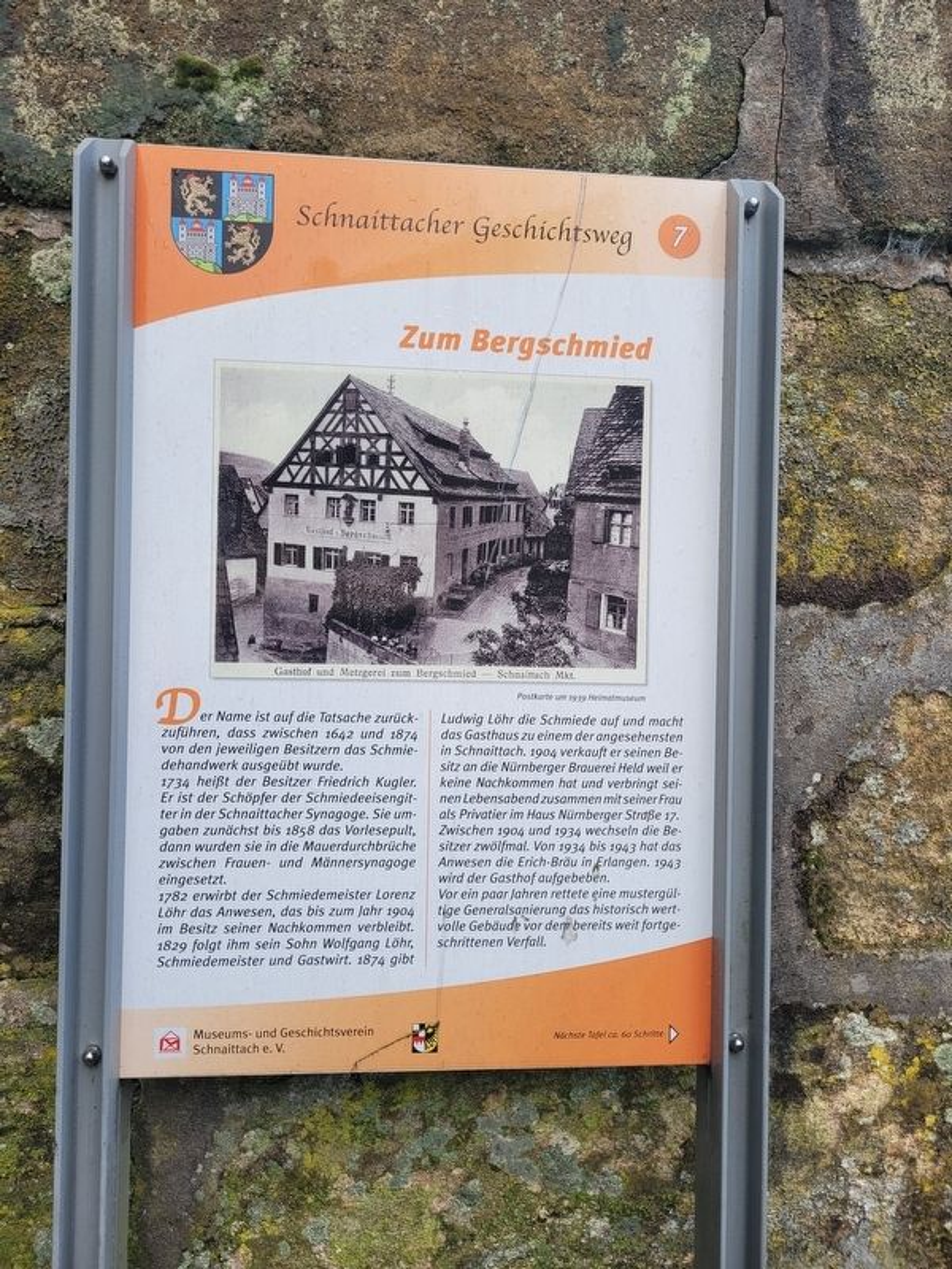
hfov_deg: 53.1
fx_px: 953
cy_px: 634
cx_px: 476
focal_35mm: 26
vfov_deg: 67.3
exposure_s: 1/505
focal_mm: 5.4
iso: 40
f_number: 1.8
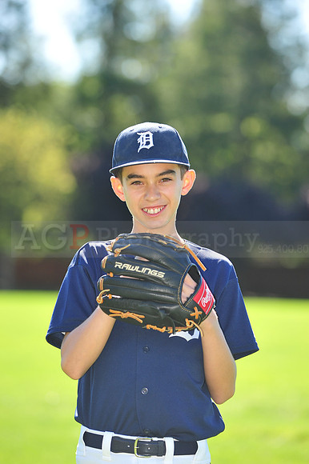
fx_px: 2578
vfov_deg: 10.3
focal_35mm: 200
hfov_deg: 6.9
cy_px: 232
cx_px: 154
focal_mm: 200
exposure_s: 1/500
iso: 320
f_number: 5
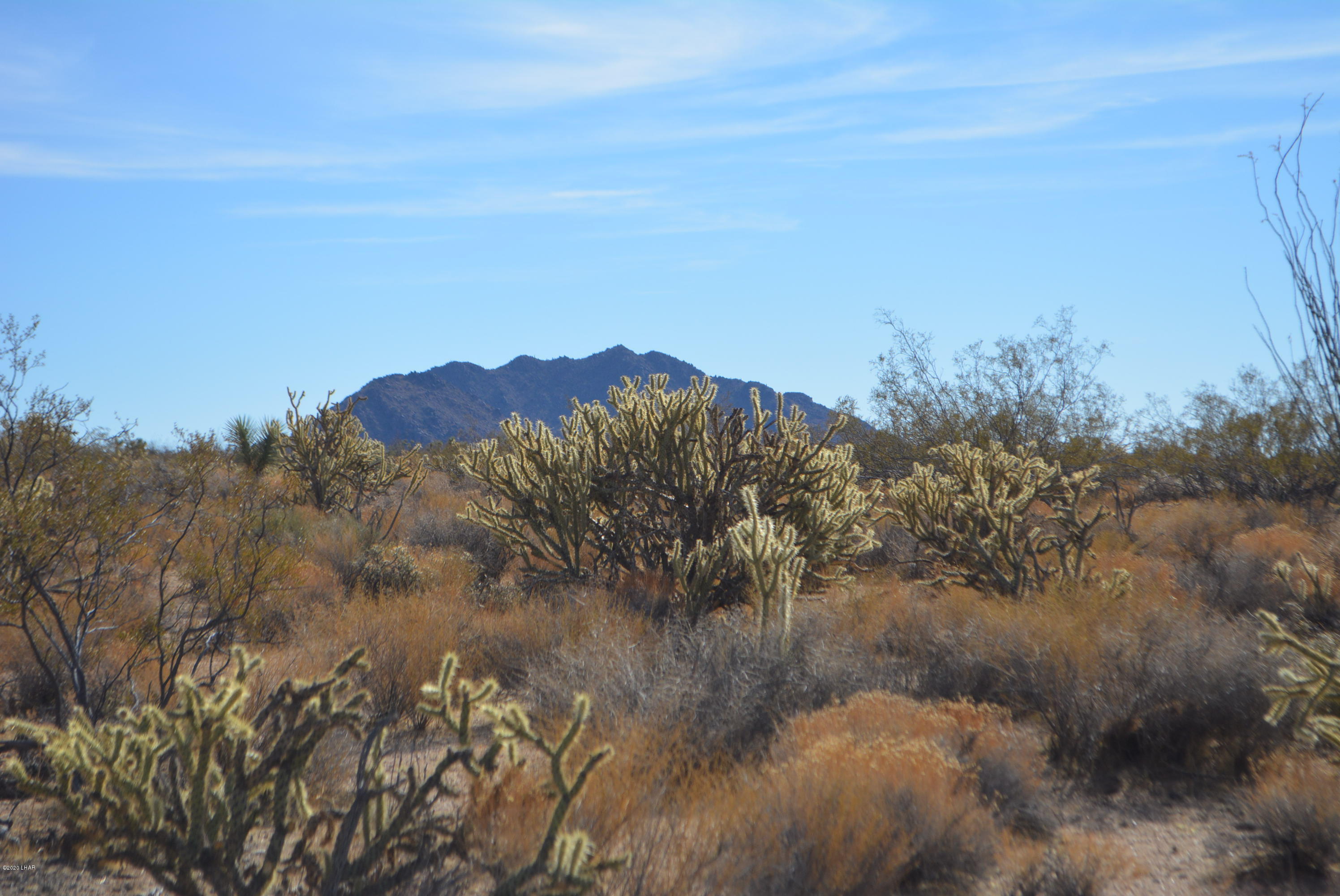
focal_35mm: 82
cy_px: 448
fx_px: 3073
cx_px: 670
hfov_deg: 24.6
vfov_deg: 16.6
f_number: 7.1
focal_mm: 55
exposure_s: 1/1600
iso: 400
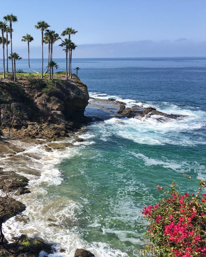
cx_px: 41
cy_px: 128
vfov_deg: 47.9
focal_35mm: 38
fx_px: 290
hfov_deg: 37.7
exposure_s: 1/1350
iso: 25
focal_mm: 4.15
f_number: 2.2
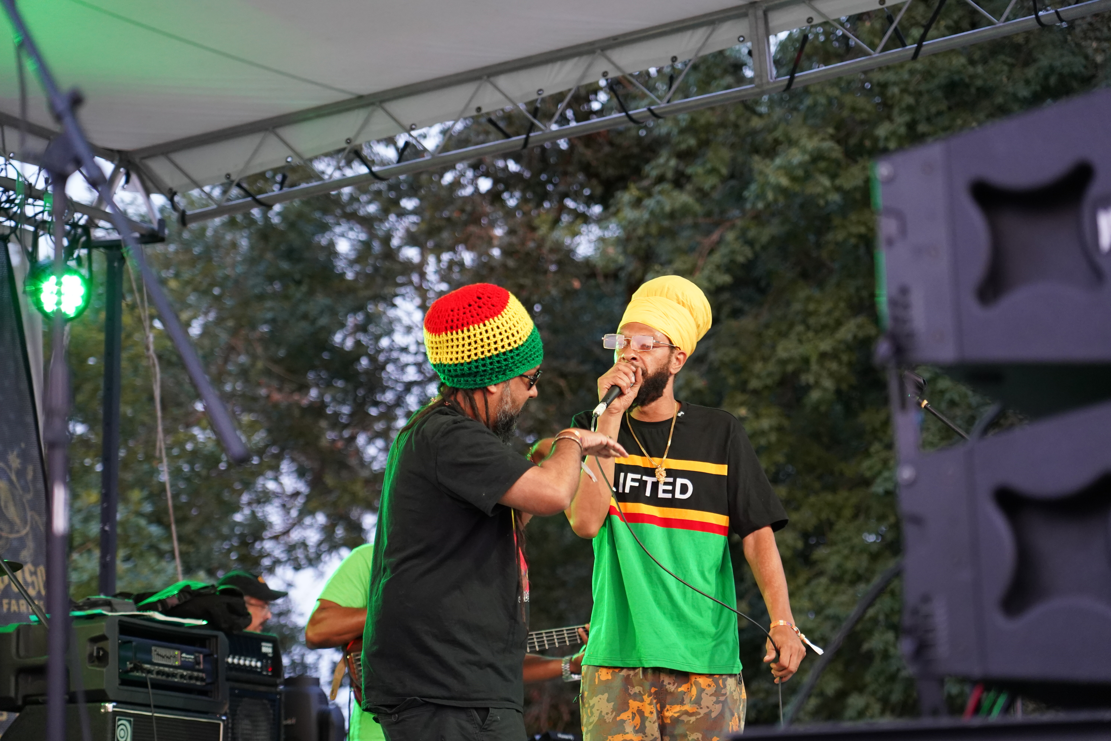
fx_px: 3240
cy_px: 370
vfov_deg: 13.0
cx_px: 556
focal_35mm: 105
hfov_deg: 19.5
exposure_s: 1/160
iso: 3200
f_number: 4
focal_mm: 105
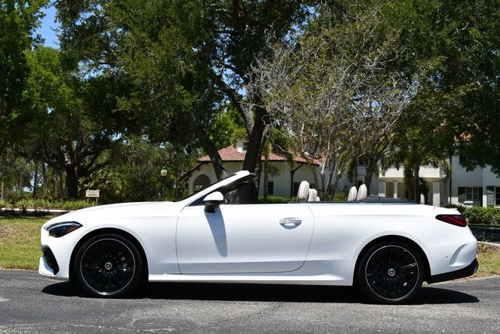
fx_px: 667
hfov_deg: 41.1
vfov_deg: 28.1
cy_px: 167
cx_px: 250
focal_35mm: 48
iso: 100
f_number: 8
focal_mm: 24
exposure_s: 1/250
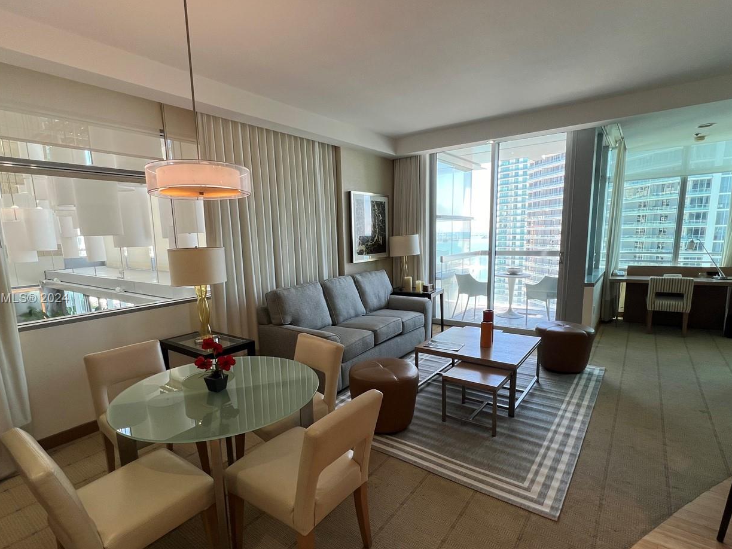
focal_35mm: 17
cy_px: 299
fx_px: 359
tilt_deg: -10.0
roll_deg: +1.9
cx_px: 356
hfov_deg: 91.0
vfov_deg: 74.6
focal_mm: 1.57
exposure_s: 1/120
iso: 50
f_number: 1.8
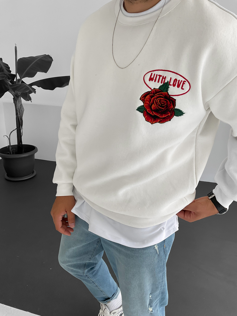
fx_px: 265
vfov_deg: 61.7
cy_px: 158
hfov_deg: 48.2
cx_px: 118
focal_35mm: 29
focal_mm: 3
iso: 25
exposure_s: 1/120
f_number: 1.8
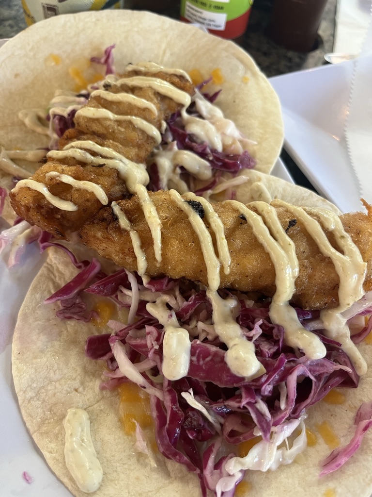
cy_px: 248
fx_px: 373
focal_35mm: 26
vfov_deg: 67.3
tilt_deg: -58.0
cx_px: 186
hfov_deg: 53.1
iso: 250
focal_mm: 5.1
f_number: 1.6
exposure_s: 1/60
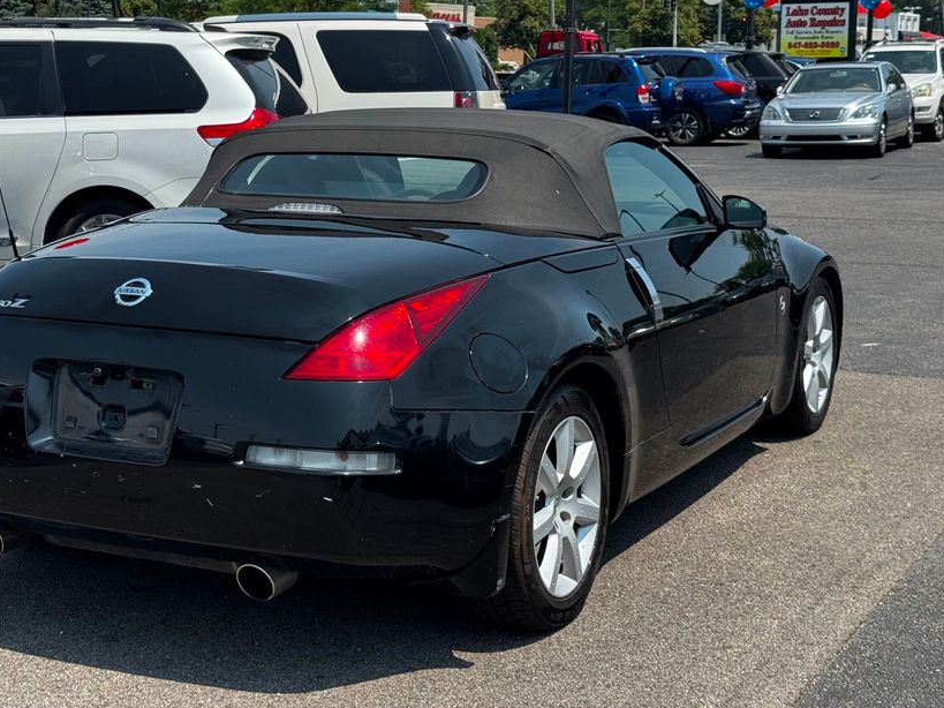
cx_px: 403
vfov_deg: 24.4
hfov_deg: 32.1
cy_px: 273
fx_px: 1636
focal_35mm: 60
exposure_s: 1/3096
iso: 64
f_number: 1.78
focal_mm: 6.76
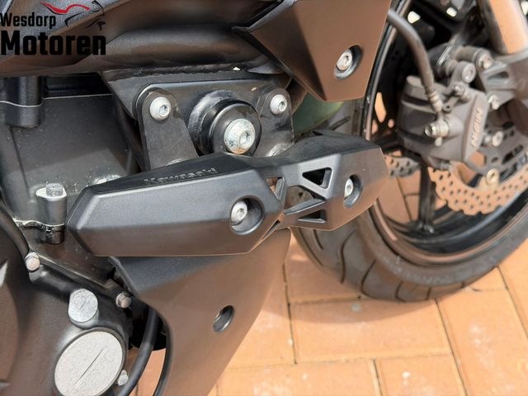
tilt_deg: -40.5
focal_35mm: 48
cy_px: 198
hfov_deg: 39.7
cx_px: 264
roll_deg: +4.7
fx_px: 732
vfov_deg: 30.3
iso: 100
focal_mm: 6.76
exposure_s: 1/1222
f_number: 1.78
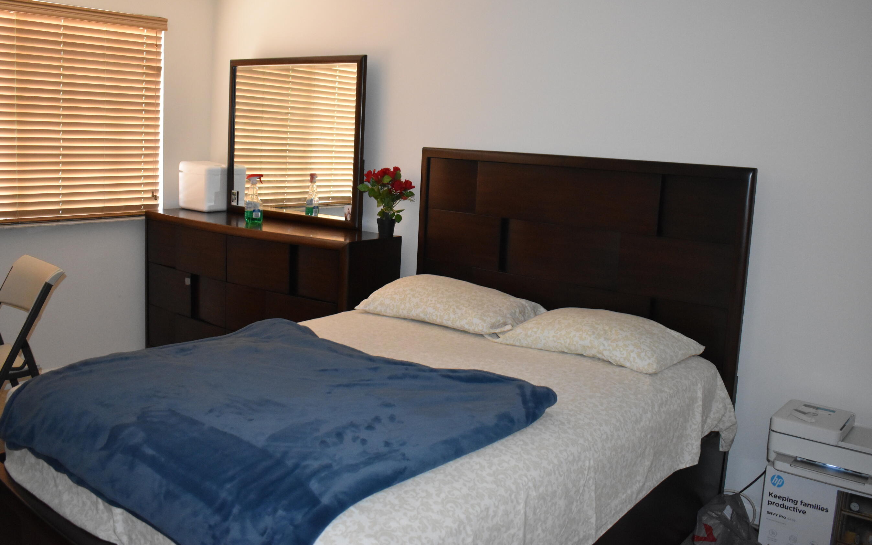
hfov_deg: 56.7
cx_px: 418
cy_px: 235
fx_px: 808
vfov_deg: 37.2
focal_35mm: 34
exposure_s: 1/60
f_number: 3.5
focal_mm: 20
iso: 2500
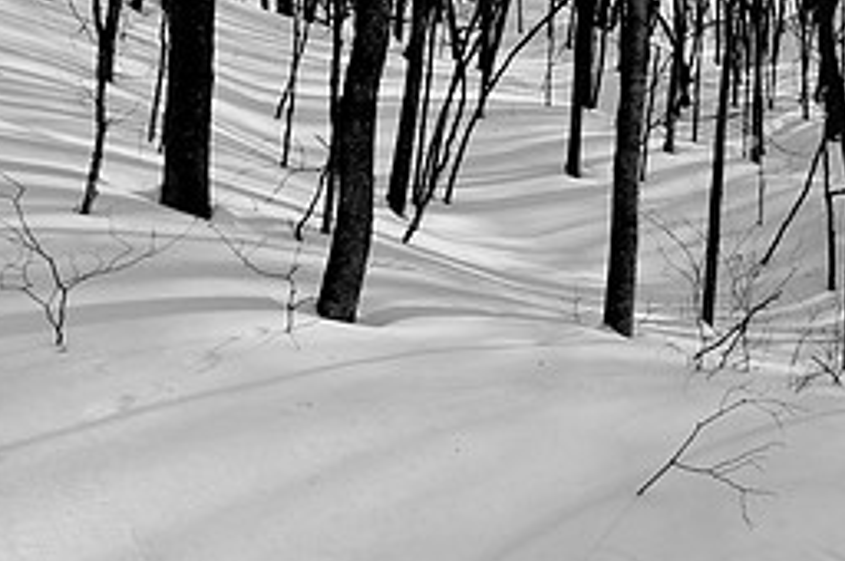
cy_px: 193
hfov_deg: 53.1
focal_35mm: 34
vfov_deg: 38.4
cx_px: 644
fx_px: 797
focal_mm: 10
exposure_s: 1/180
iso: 400
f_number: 22
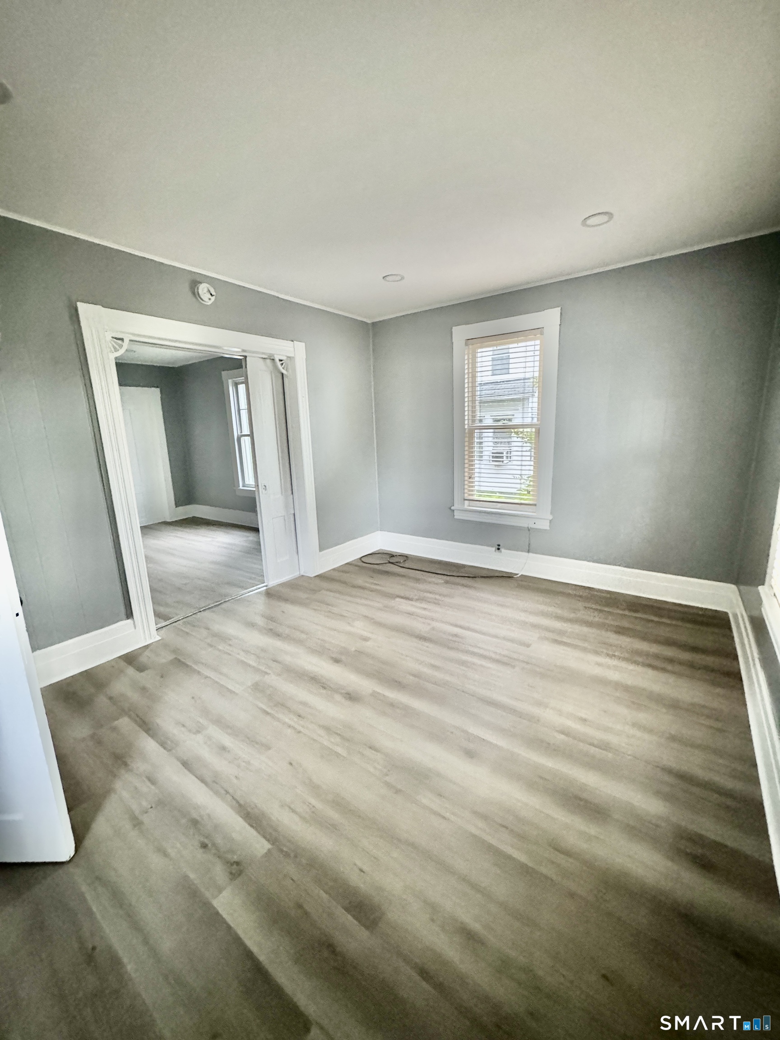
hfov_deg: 85.7
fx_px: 421
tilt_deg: -12.1
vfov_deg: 102.1
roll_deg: +2.2
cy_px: 520
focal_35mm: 14
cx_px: 390
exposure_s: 1/60
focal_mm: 2.22
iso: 1250
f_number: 2.2
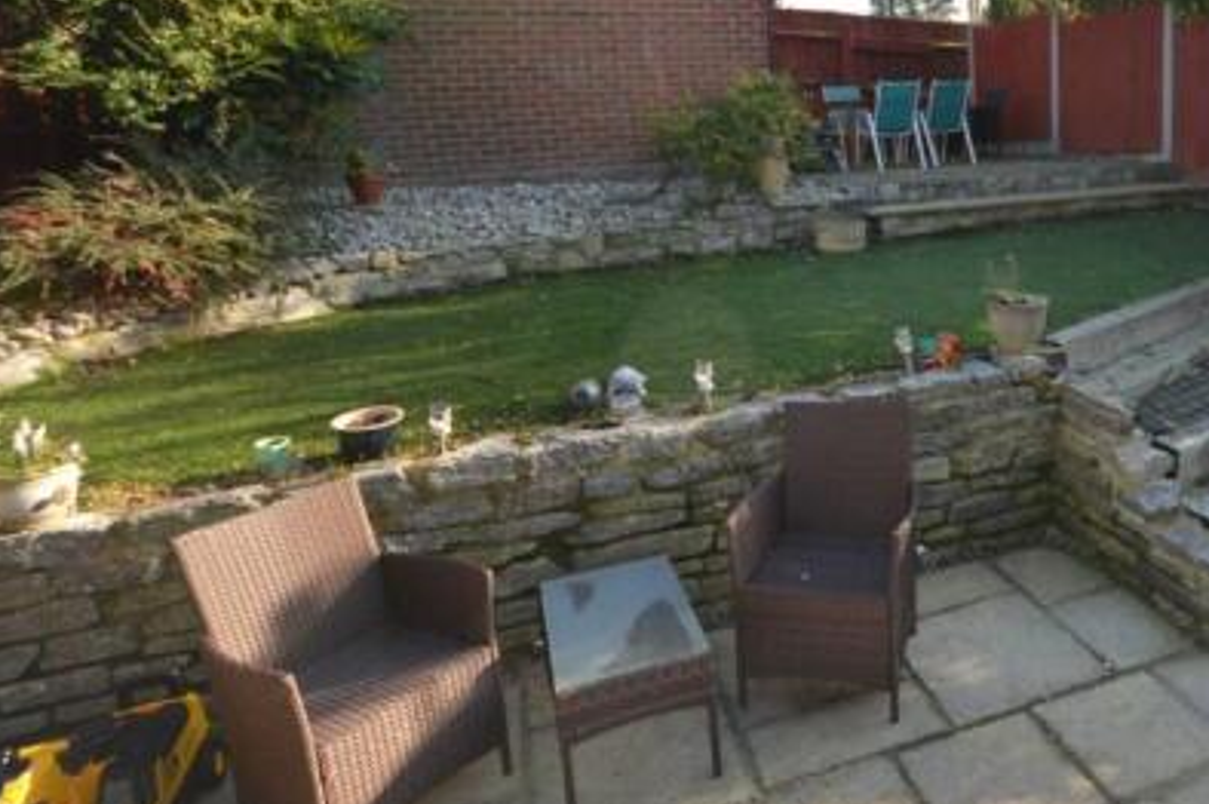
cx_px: 899
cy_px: 269
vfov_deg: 50.3
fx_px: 839
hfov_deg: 67.3
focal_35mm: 25
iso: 100
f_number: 4
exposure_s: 1/200
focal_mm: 10
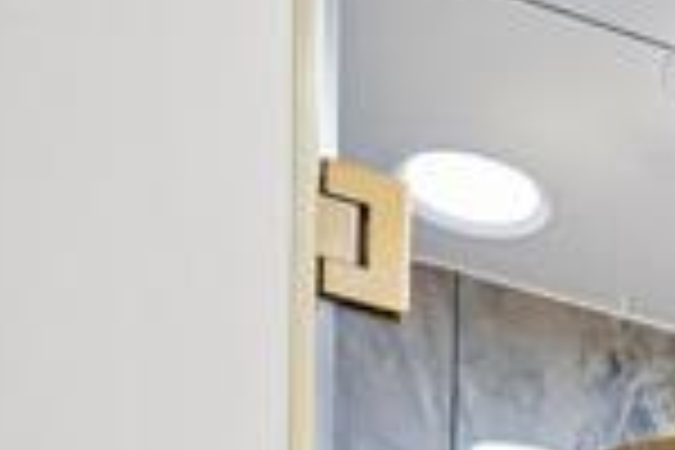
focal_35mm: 109
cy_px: 1390
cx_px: 1336
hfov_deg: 15.2
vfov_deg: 9.5
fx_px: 2044
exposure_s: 1/25
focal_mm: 16
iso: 320
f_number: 8
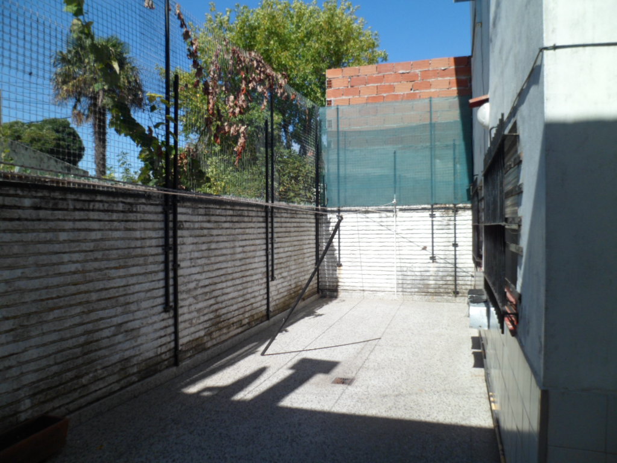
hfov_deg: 67.3
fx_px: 463
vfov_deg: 53.1
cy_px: 232
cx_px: 308
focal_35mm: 26
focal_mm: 4.9
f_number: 9.4
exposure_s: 1/180
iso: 80
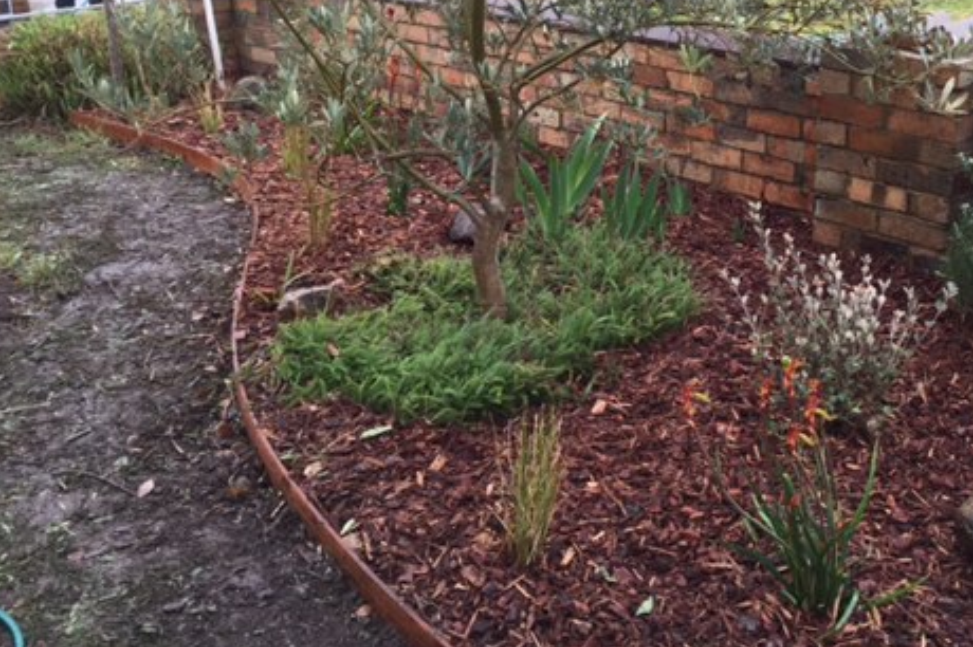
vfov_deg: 31.2
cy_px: 150
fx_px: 1134
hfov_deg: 45.6
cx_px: 658
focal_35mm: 42
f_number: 2.2
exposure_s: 1/120
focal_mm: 4.15
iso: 32
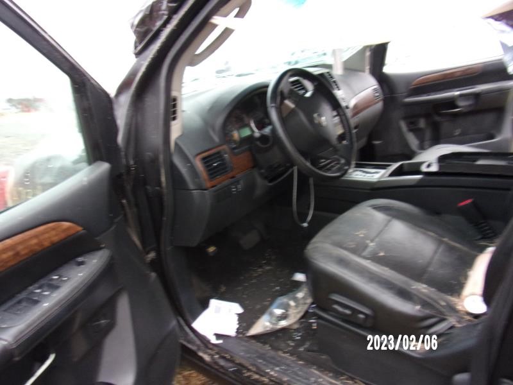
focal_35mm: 24
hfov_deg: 71.6
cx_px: 256
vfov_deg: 56.8
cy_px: 192
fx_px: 356
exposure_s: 1/24
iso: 200
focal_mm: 4.3
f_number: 3.3
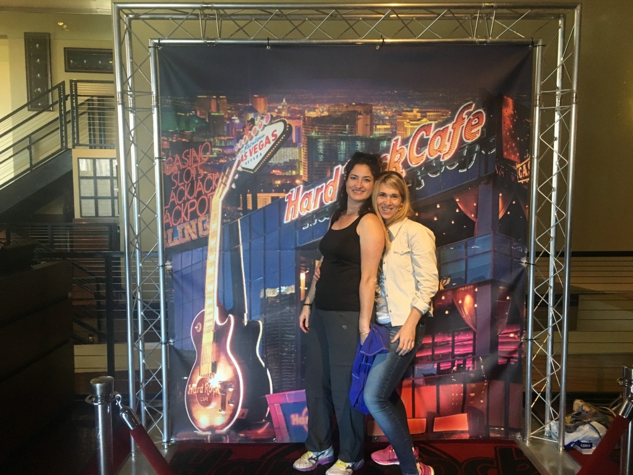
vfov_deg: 48.2
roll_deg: +2.6
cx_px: 316
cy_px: 238
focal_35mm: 29
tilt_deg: -4.6
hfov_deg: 61.7
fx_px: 530
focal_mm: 4.15
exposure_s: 1/30
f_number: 2.2
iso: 160
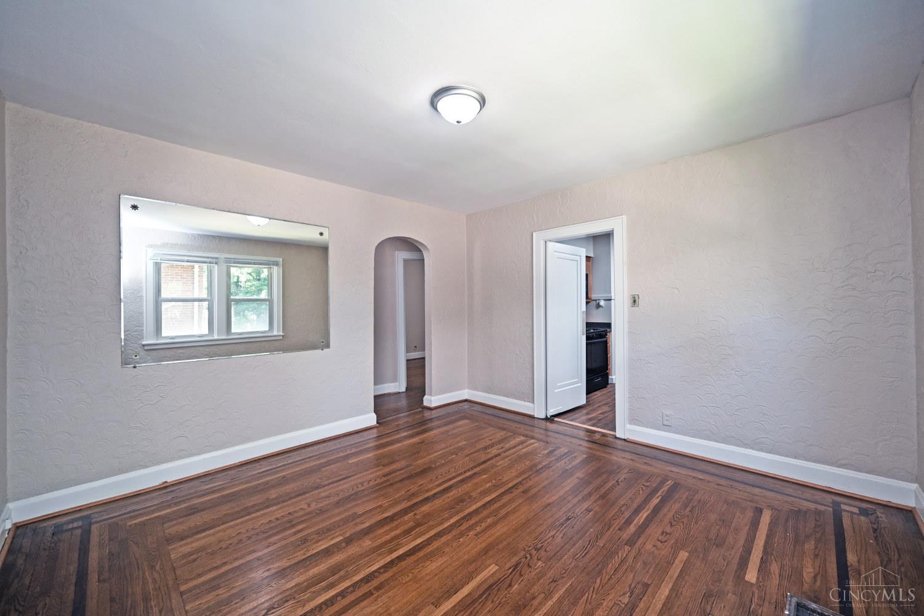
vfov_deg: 81.2
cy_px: 308
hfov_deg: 104.3
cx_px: 462
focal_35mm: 14
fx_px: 359
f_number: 4
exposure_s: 1/60
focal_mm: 14
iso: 500
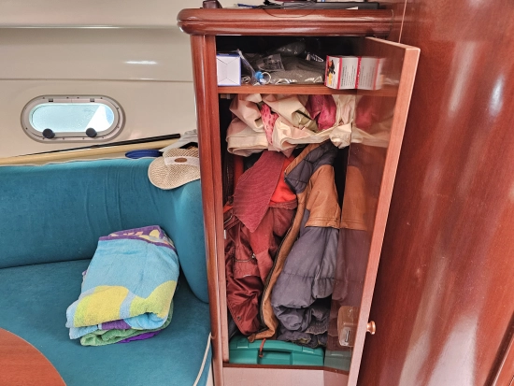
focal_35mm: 23
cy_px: 193
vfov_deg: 58.9
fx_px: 342
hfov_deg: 73.9
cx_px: 257
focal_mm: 6.3
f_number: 1.7
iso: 640
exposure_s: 1/100
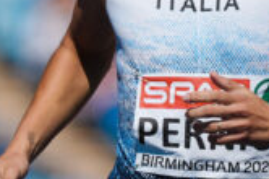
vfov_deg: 0.6
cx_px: 183
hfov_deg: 0.9
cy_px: -8
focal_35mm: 2413
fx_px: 17996
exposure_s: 1/1600
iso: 125
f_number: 4.5
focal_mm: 400
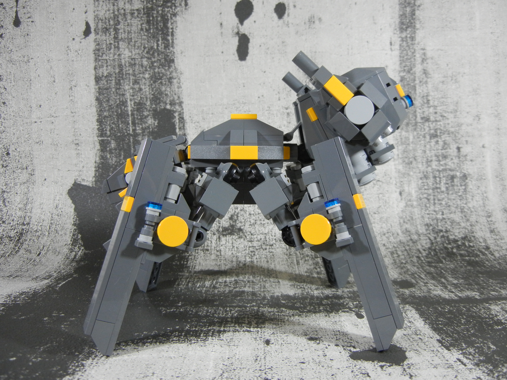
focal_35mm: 34
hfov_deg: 54.0
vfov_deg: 41.8
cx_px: 254
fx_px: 498
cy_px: 190
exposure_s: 1/36
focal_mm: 6.2
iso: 400
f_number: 3.6
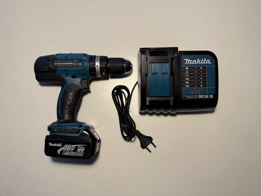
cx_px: 130
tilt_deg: -84.1
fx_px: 181
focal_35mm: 24
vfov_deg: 56.8
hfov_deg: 71.6
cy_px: 98
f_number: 1.78
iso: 125
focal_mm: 6.76
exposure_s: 1/50
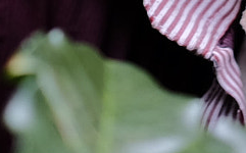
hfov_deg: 5.9
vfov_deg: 3.5
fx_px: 2404
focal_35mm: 359
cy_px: -329
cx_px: 160
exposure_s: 1/400
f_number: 2
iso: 250
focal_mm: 35
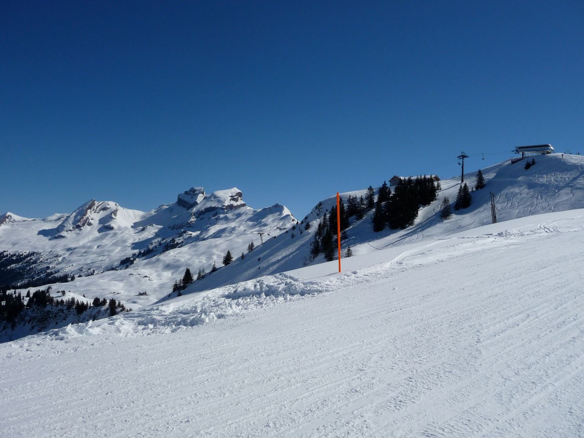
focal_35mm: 30
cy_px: 219
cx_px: 292
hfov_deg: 60.0
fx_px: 506
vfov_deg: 46.8
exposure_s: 1/800
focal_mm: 5
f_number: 8
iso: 100
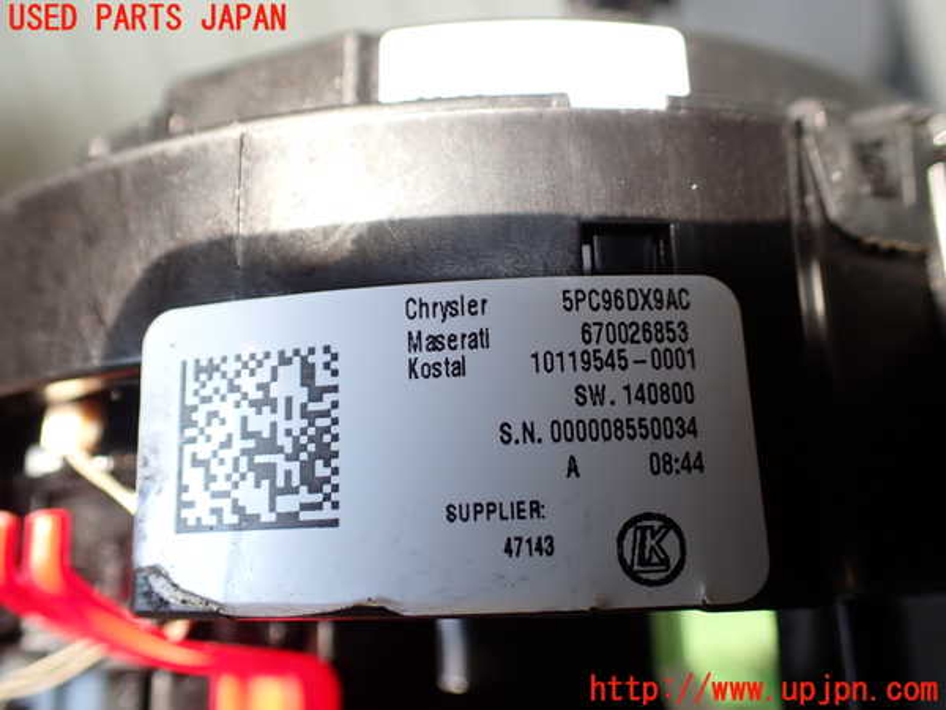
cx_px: 473
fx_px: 820
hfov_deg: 60.0
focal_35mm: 30
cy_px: 355
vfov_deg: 46.8
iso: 100
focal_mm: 5.4
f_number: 2.3
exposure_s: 1/160
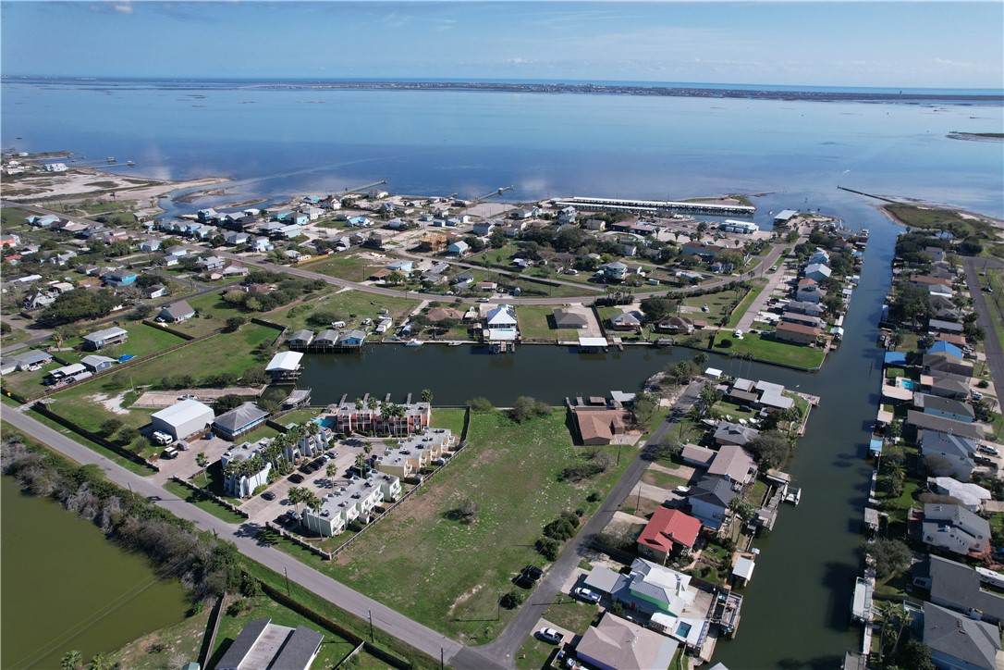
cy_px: 335
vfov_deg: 57.2
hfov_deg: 78.6
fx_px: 614
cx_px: 502
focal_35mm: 22
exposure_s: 1/2500
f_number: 2.8
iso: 120
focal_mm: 8.38
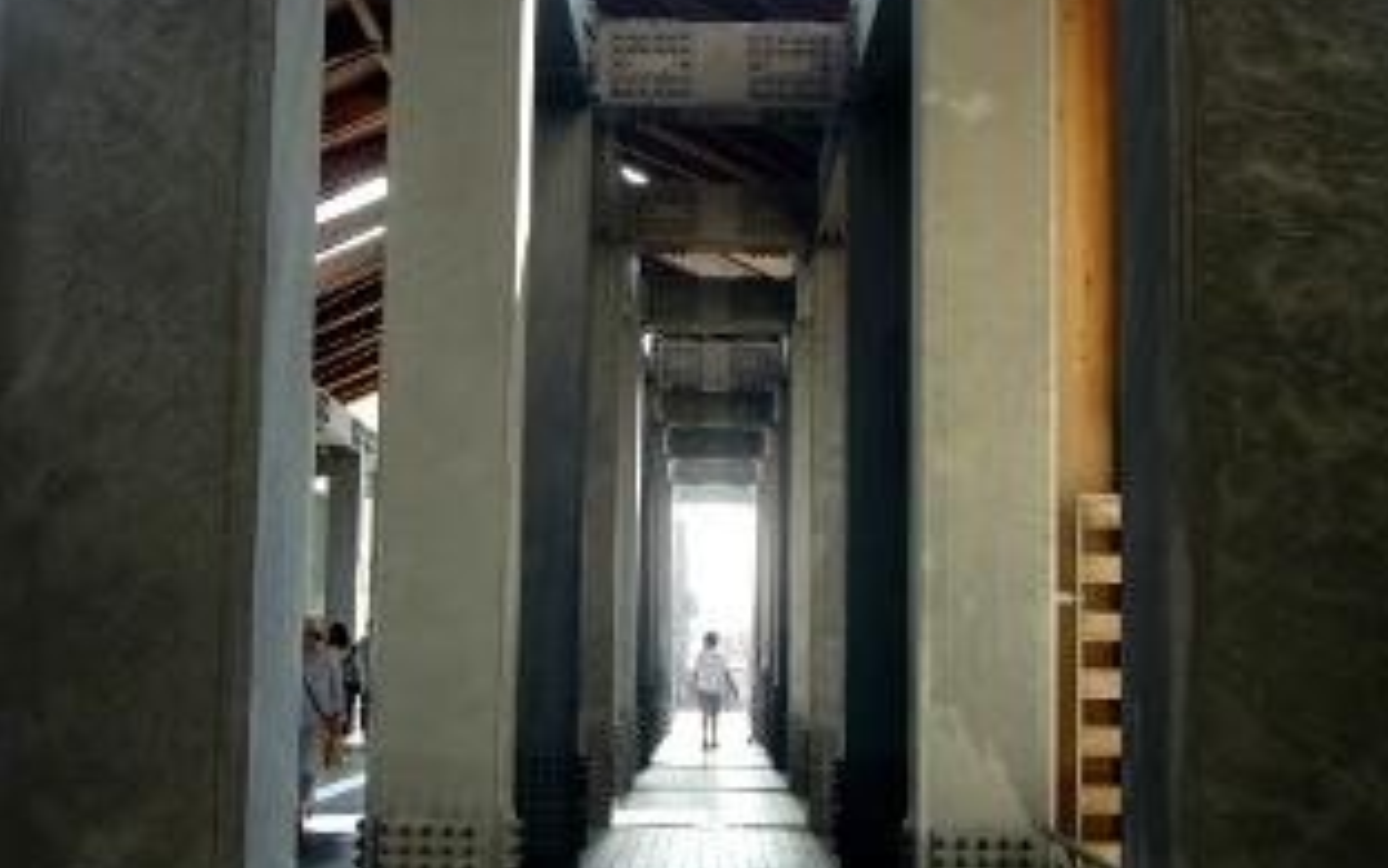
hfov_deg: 31.1
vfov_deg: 19.7
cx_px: 701
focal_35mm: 66
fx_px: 2497
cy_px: 298
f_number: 3.3
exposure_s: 1/100
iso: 64
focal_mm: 8.2
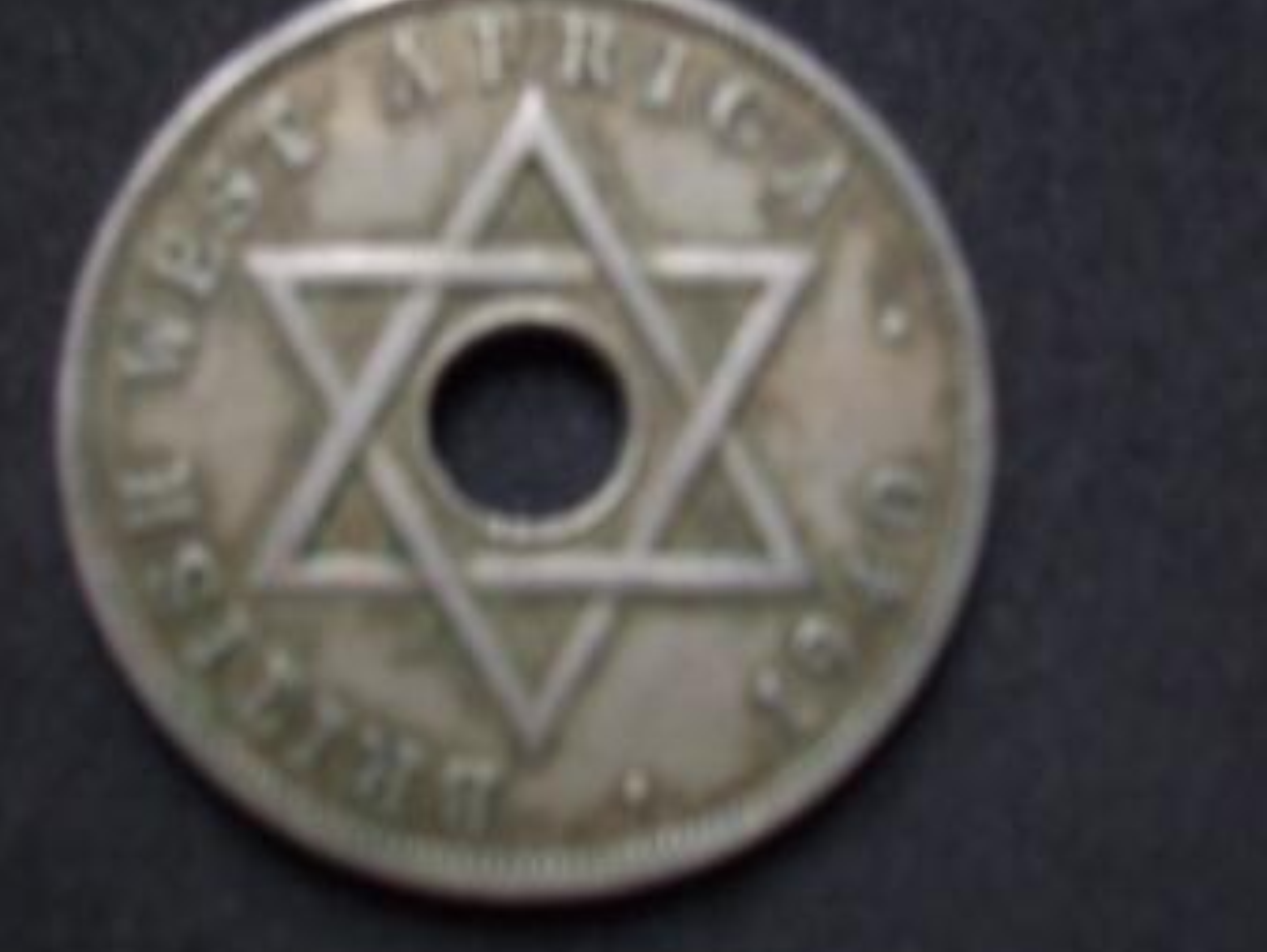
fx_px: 1648
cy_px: 379
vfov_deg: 32.1
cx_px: 562
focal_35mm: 45
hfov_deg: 42.0
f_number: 2.9
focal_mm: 5.7
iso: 160
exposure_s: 1/8
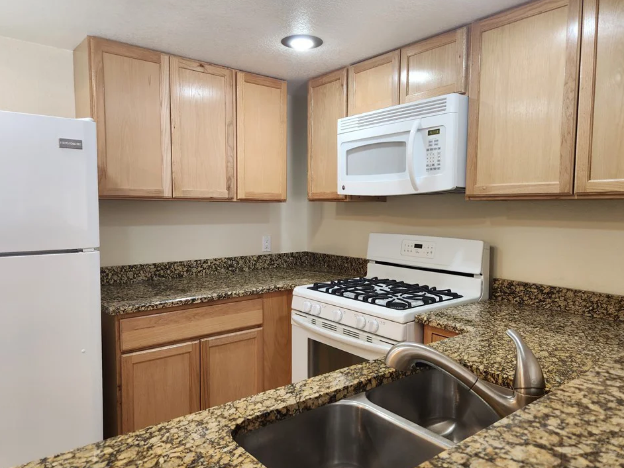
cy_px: 239
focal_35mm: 25
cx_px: 325
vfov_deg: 54.9
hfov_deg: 69.3
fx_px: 451
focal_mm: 5.4
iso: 160
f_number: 1.8
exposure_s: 1/120
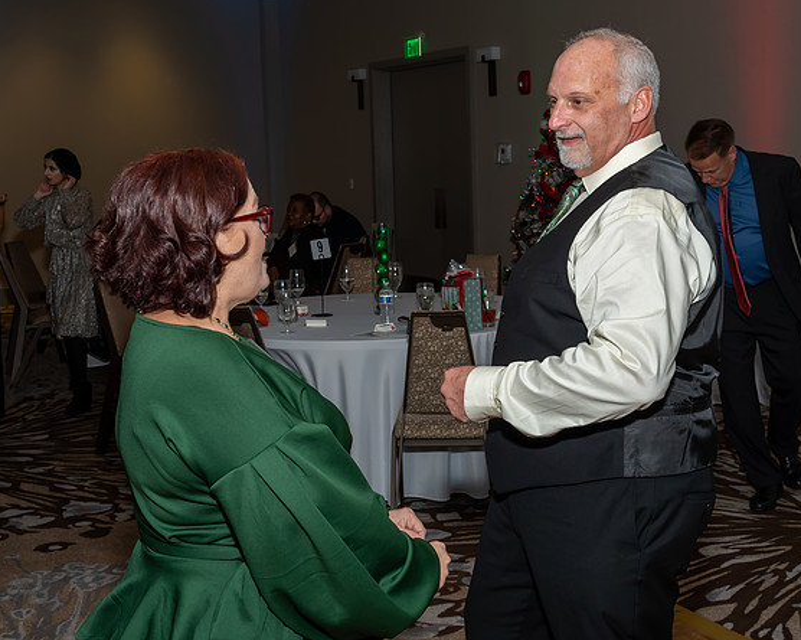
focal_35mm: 52
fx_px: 1232
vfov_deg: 29.1
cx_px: 401
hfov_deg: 36.0
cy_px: 291
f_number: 6.3
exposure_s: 1/250
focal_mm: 28
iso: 400
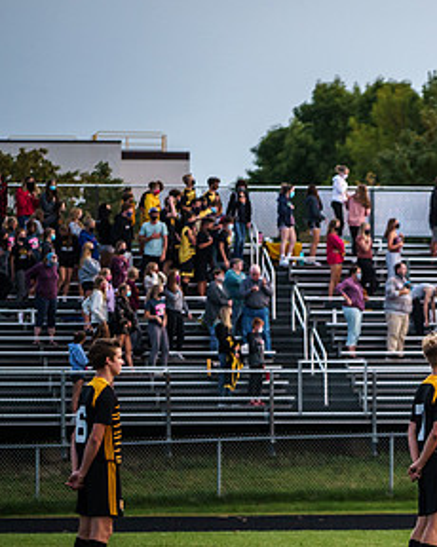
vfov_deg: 7.4
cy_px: 327
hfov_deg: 5.9
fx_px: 4240
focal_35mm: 262
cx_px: 509
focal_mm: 132
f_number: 4
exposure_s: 1/1600
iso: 2000
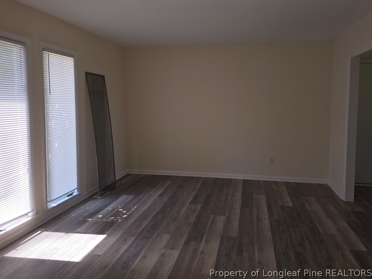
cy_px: 122
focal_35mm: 26
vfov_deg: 52.9
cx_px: 199
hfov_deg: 67.2
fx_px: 279
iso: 16
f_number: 1.7
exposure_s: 1/60
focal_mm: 6.3
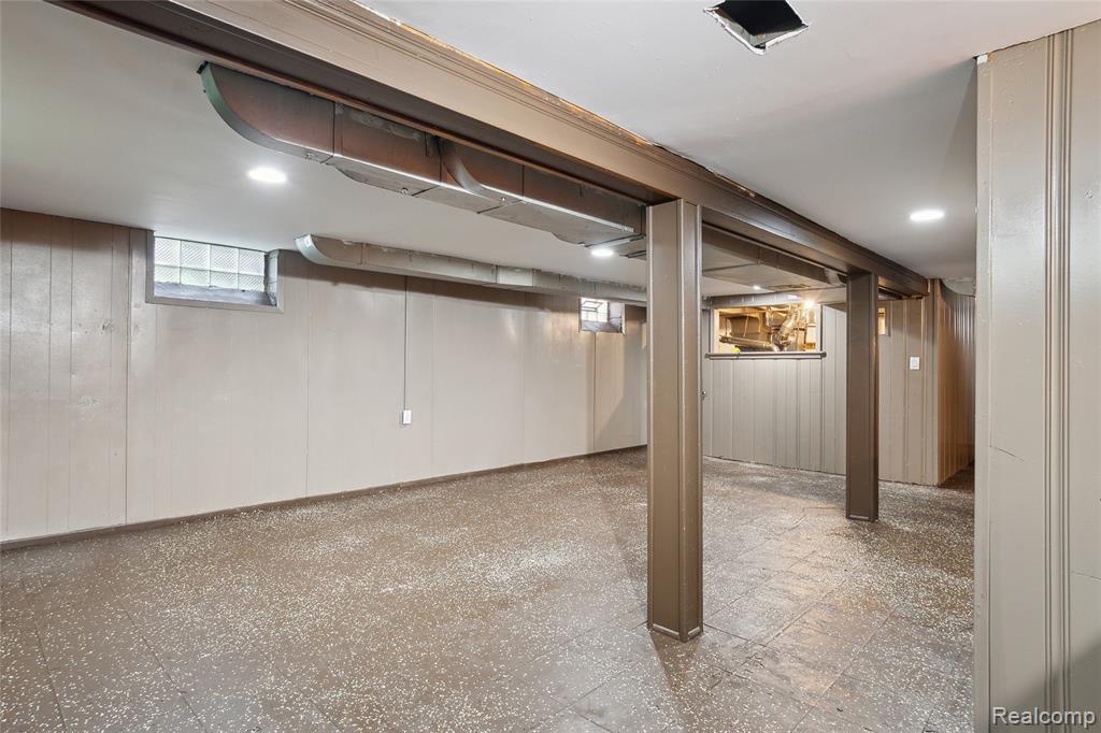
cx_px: 550
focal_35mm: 17
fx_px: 520
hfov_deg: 93.3
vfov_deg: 70.4
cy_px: 366
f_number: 8
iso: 400
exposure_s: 1/5
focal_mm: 11.5
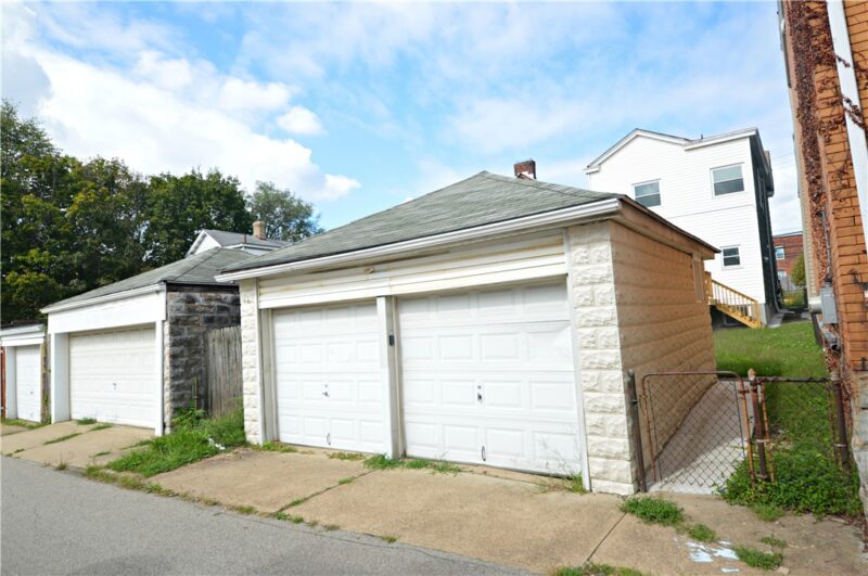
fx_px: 433
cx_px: 434
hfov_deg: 90.1
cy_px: 288
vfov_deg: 67.2
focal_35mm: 18
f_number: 8
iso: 100
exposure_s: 1/250
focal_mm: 12
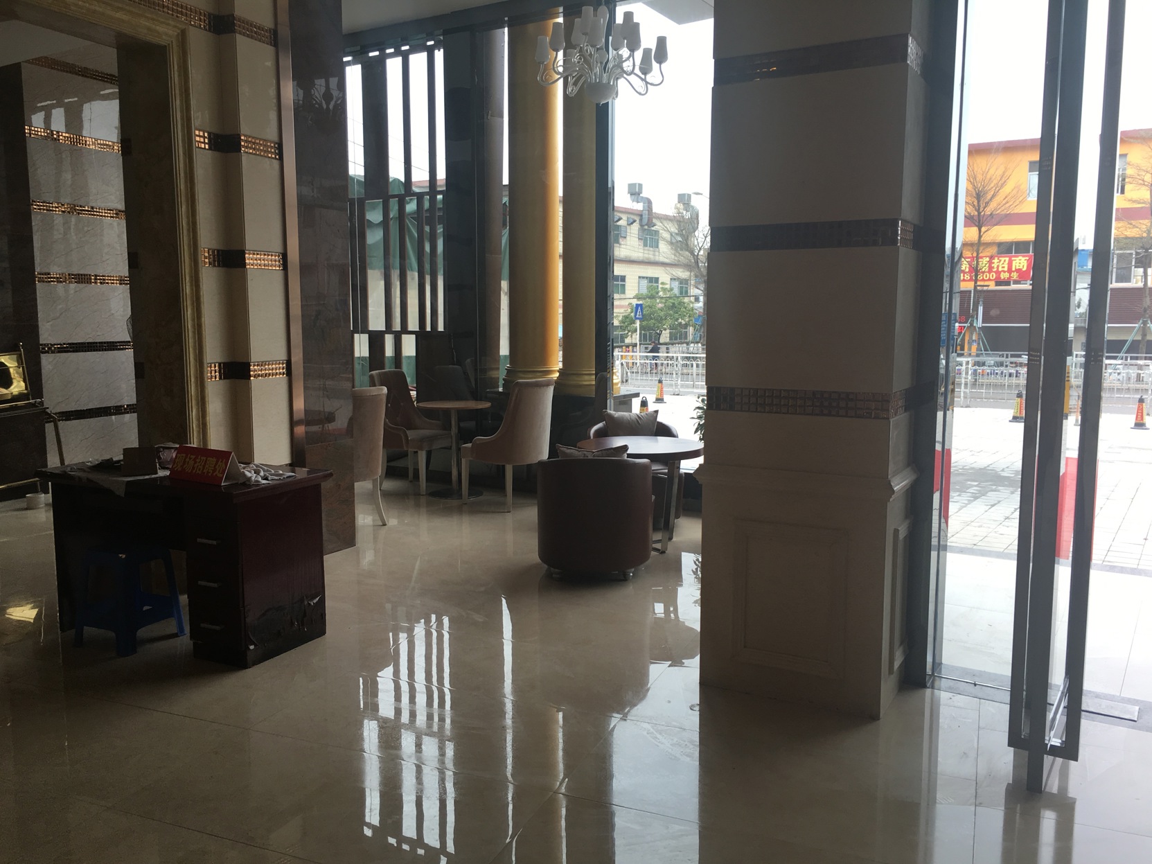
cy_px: 432
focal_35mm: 29
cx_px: 576
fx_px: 965
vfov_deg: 48.2
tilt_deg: -6.9
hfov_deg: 61.7
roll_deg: +0.1
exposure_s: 1/119
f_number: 2.2
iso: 25
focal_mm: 4.15
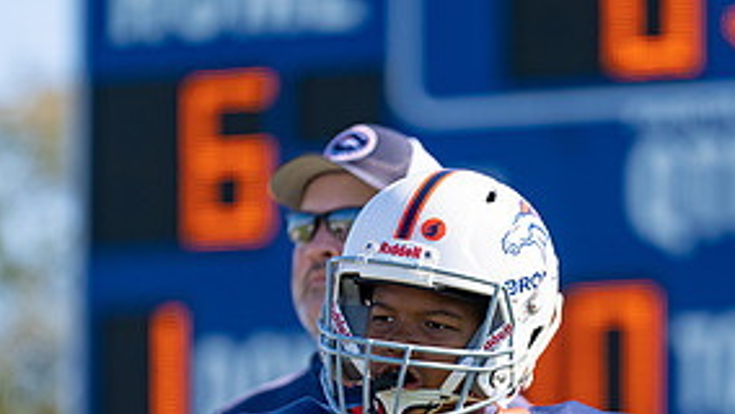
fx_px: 9144
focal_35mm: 469
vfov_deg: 2.6
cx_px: 463
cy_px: 465
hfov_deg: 4.6
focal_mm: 200
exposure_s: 1/2000
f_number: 2.8
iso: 100
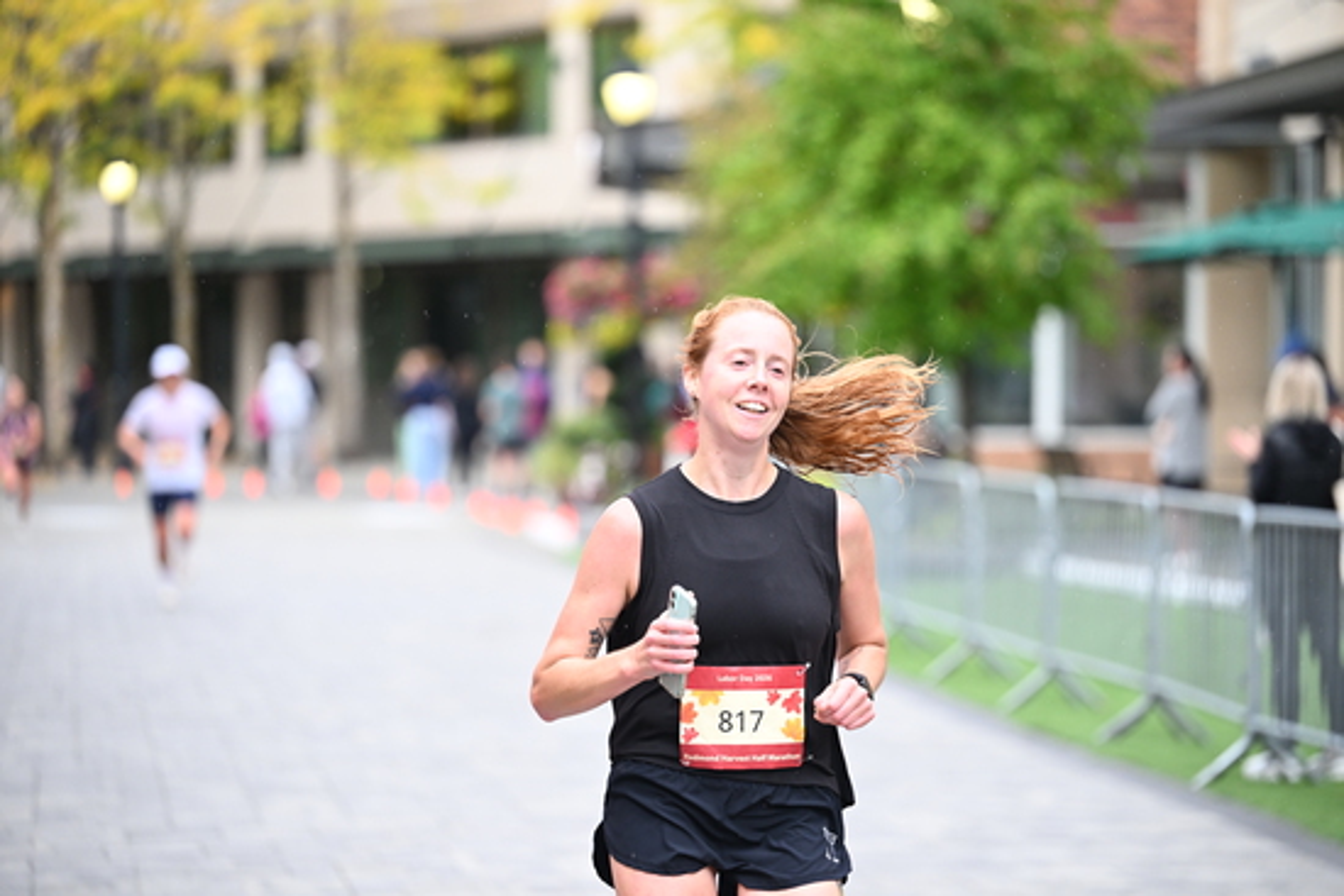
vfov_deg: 10.2
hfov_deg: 15.2
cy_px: 448
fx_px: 5041
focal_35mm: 135
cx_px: 672
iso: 1250
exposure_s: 1/1250
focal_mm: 135
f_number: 2.8
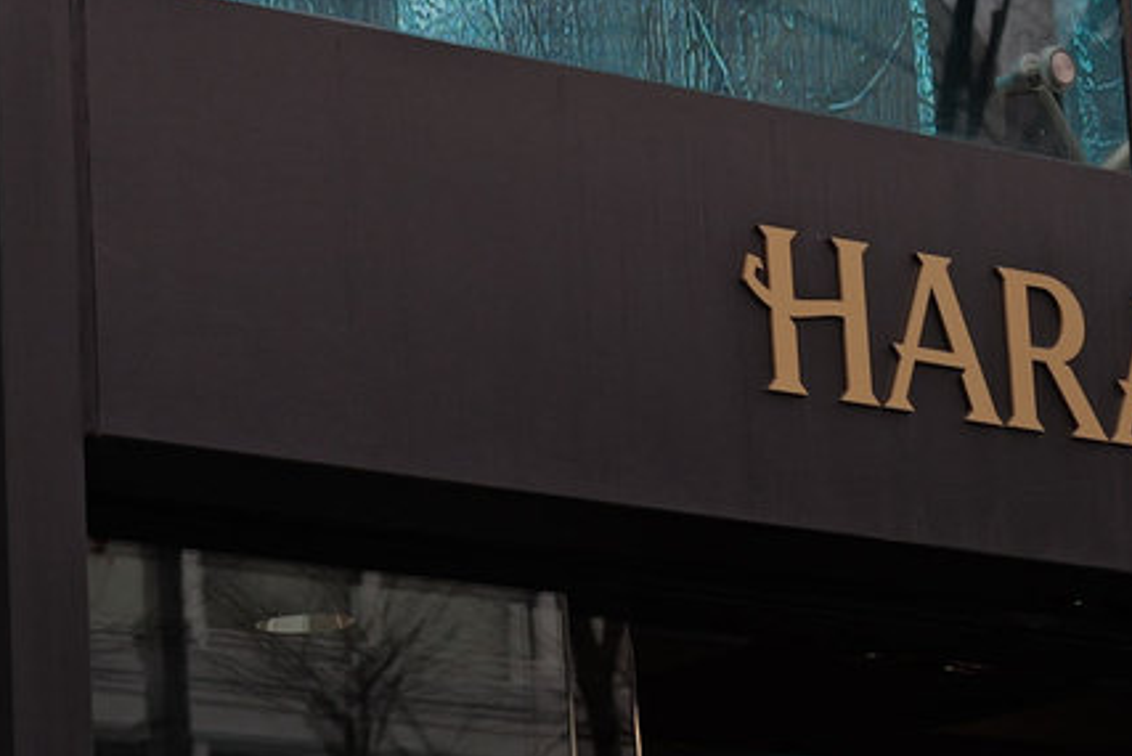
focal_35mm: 206
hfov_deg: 10.0
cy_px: -386
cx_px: 387
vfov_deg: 6.6
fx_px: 6479
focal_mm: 43
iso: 100
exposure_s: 1/125
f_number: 3.5
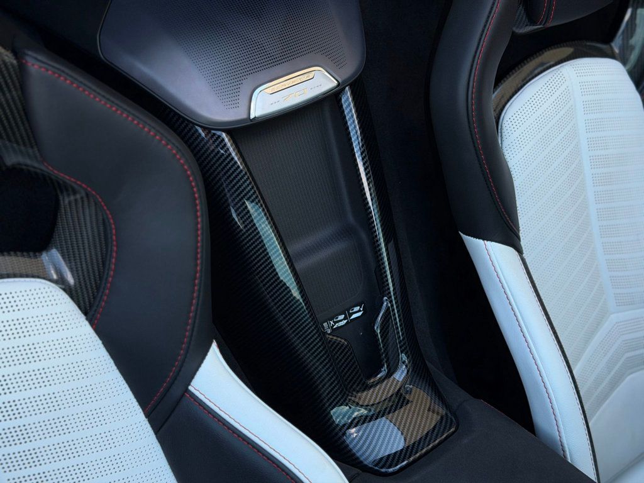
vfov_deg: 30.3
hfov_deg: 39.7
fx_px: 893
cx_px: 322
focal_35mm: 48
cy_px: 242
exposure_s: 1/917
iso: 64
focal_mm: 6.76
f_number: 1.78
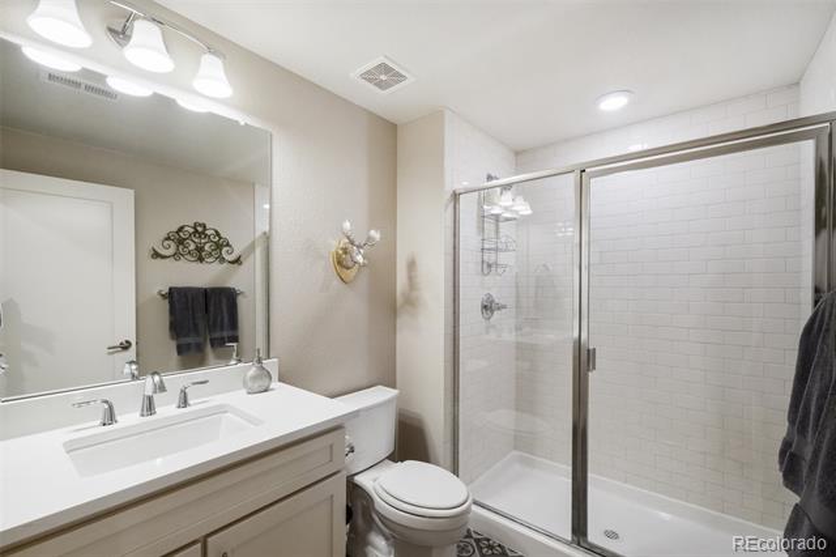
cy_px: 278
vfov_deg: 77.3
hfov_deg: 100.4
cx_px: 418
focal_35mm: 15
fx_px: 348
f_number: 8
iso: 800
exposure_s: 1/13
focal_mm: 10
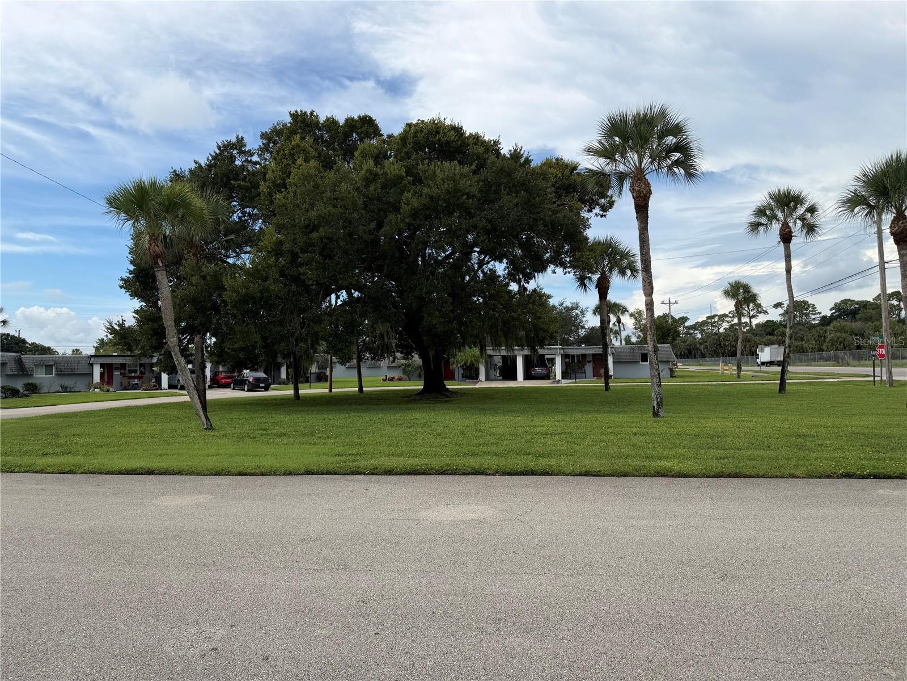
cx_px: 454
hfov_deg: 71.6
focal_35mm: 24
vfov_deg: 56.8
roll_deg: +1.4
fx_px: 629
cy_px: 340
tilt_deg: +1.9
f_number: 1.78
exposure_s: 1/5319
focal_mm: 6.76
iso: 80
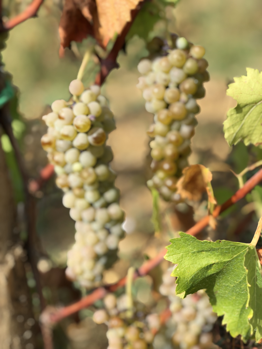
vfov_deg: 36.8
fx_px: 525
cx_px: 131
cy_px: 174
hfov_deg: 28.0
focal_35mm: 52
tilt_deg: -18.7
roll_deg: +2.7
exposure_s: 1/685
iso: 16
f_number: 2.4
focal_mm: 6
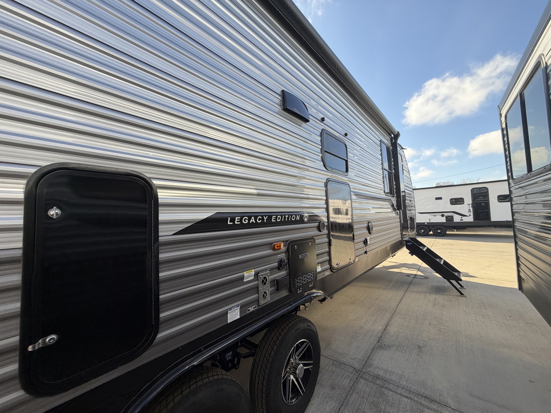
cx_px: 276
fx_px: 223
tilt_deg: +5.3
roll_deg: +1.9
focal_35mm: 14
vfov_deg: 85.7
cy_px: 206
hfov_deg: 102.1
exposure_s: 1/502
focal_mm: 2.22
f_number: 2.2
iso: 50
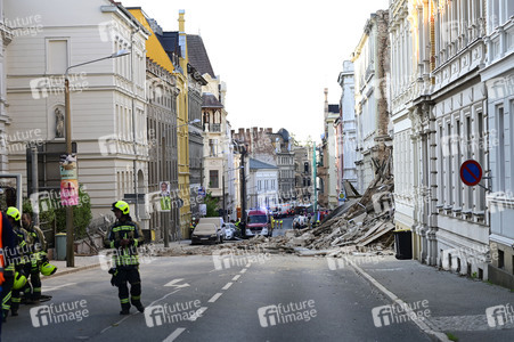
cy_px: 171
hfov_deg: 28.9
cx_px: 257
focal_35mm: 70
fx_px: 999
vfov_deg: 19.4
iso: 100
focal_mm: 70
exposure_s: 1/250
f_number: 2.8
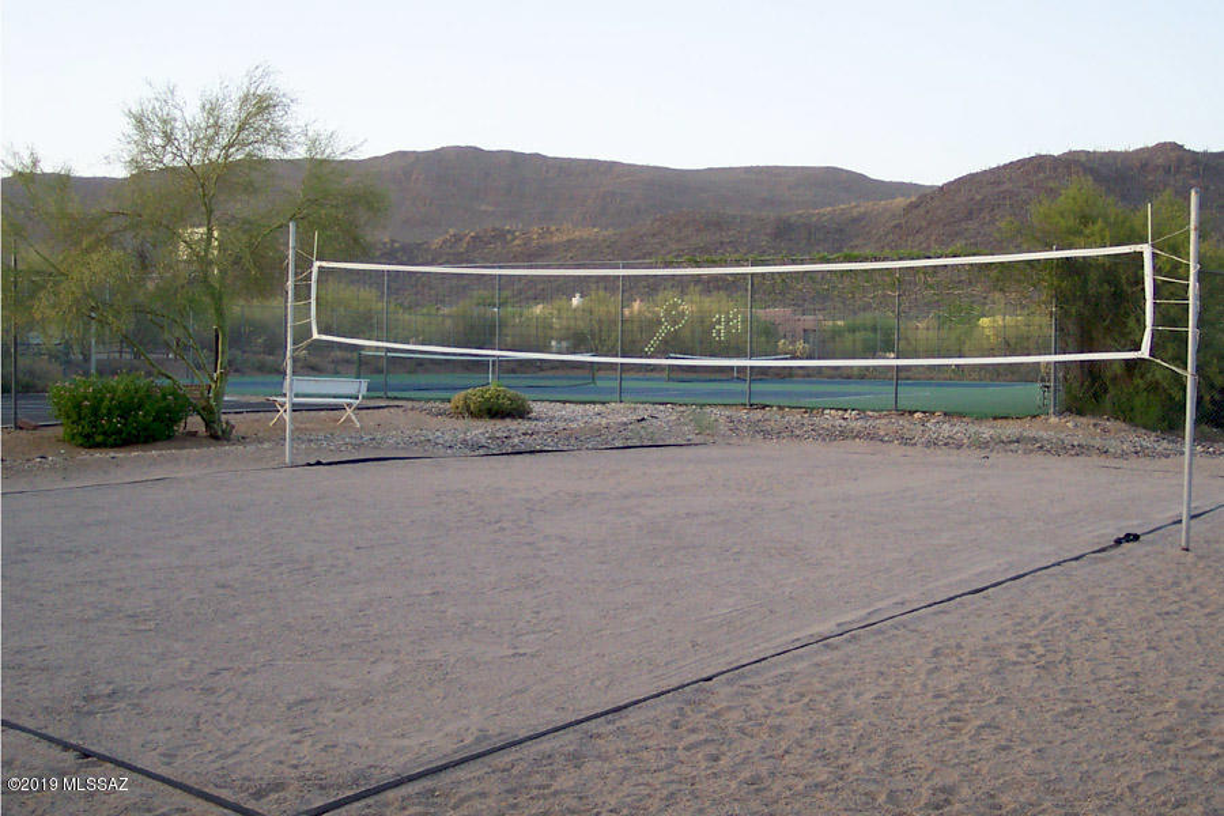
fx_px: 1292
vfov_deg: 35.1
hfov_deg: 50.7
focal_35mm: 38
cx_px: 612
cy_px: 408
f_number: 2.8
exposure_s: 1/250
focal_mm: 8
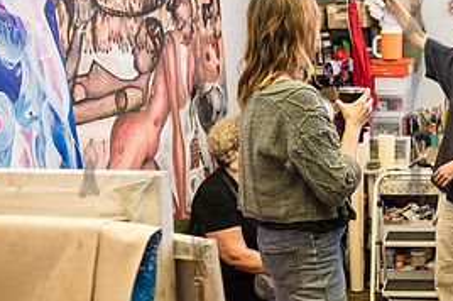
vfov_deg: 25.9
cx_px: 414
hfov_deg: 35.8
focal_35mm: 52
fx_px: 654
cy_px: 167
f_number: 3.5
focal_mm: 24
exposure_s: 1/320
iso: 2500
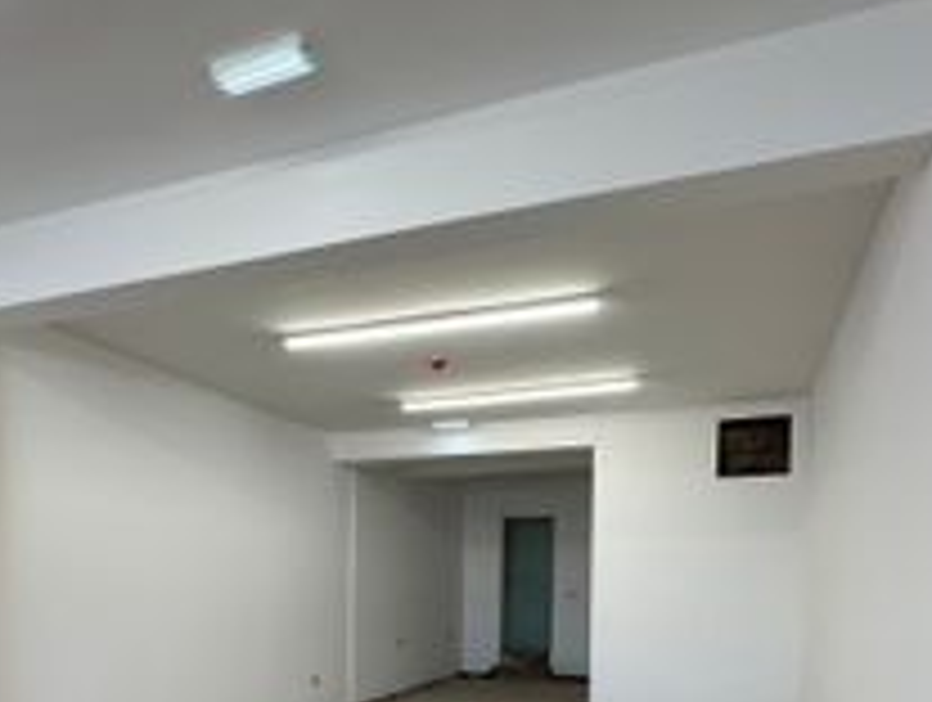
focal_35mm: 27
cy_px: 630
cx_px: 432
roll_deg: -0.5
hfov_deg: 65.2
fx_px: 728
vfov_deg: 46.5
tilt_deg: -3.1
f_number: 2.2
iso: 50
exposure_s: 1/100
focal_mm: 2.22
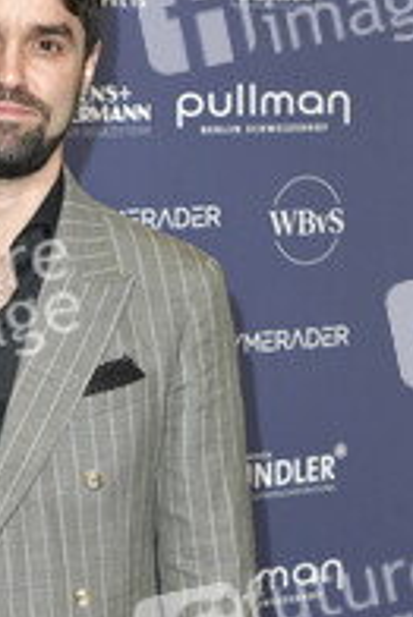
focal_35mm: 118
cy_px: 472
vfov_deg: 17.2
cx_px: 9
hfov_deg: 11.5
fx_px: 2027
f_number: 6.3
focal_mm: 58
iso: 2000
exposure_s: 1/250
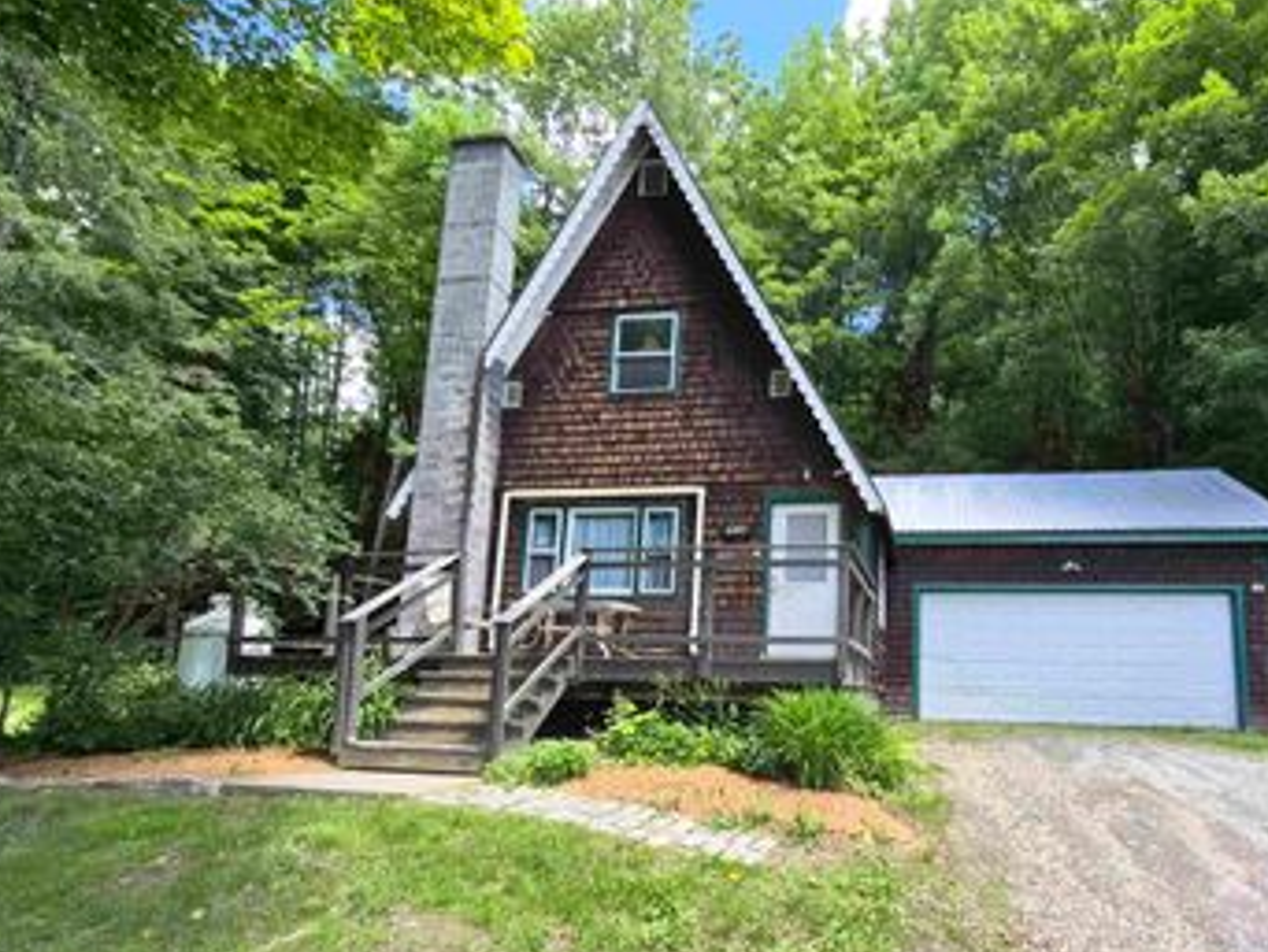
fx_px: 696
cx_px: 808
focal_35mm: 19
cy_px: 569
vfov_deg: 68.1
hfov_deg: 82.7
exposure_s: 1/215
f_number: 2.2
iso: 25
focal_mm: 1.7
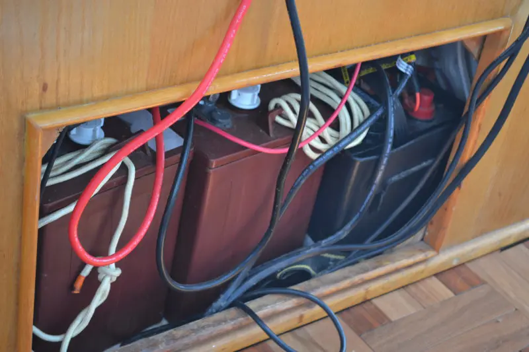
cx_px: 264
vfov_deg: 18.9
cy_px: 176
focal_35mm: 72
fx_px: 1058
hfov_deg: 28.1
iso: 400
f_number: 5.3
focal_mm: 48
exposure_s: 1/15
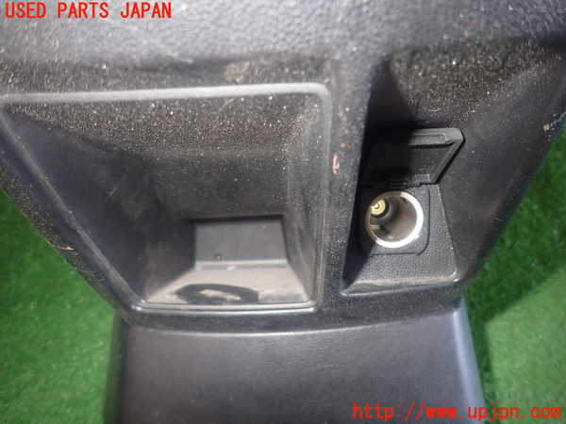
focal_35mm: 25
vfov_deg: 54.9
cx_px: 283
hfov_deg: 69.4
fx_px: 409
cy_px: 212
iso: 800
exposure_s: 1/30
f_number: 5.6
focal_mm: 4.5
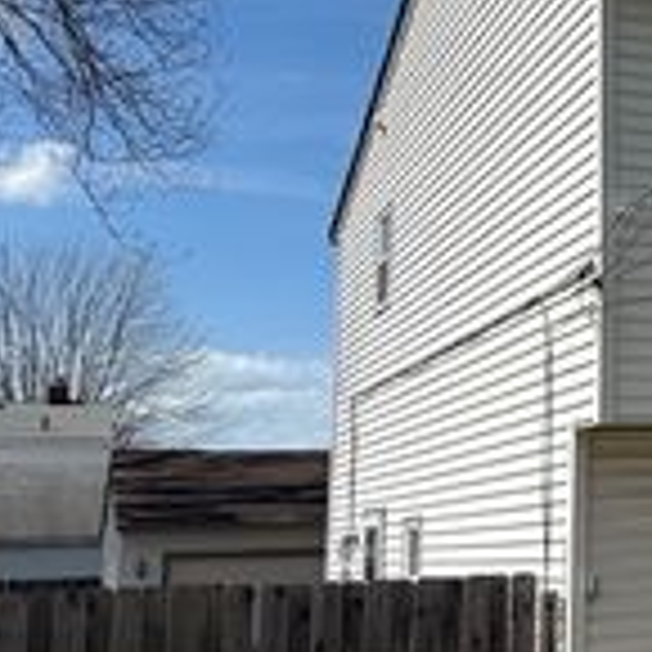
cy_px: 259
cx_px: 863
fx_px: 1556
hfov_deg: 21.3
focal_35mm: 73
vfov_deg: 23.6
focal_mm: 6.76
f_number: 1.78
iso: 80
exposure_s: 1/6173
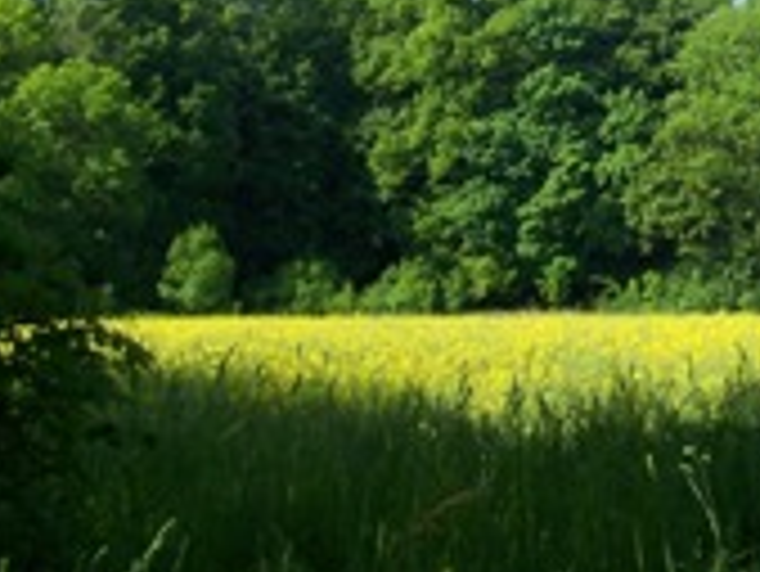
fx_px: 1977
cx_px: 899
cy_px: -54
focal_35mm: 90
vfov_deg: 16.0
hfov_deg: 20.4
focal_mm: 5.6
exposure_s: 1/250
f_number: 5.6
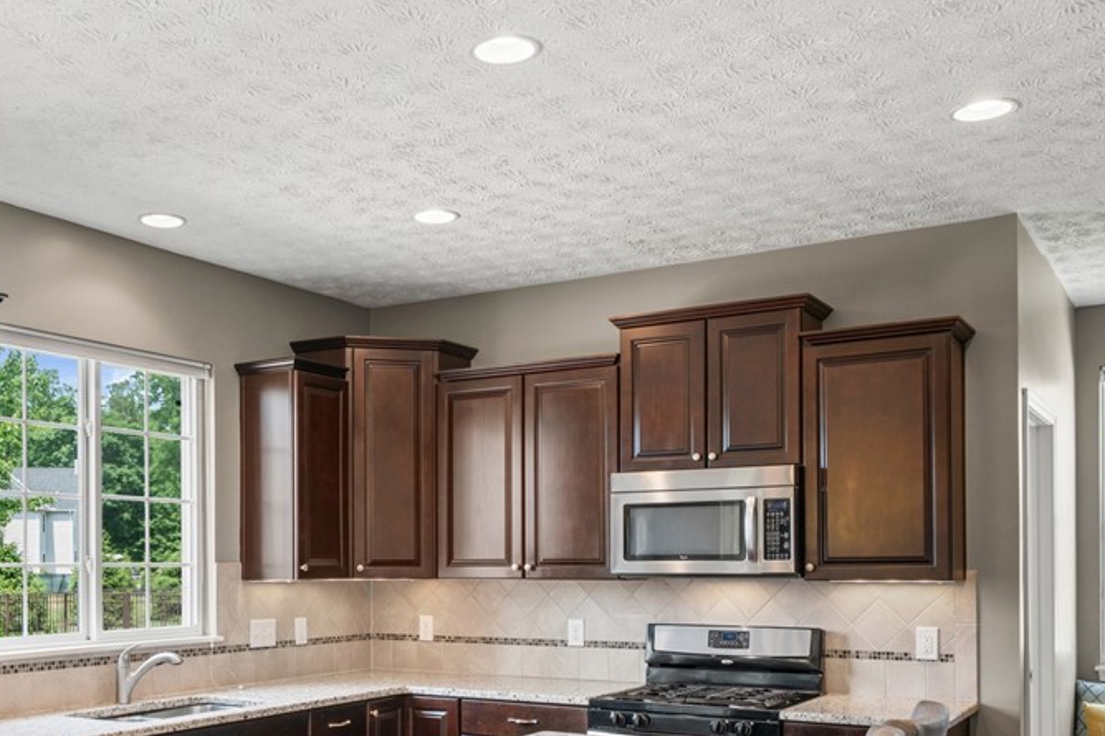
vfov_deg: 33.4
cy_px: 563
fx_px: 1197
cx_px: 430
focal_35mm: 39
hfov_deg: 49.2
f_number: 9
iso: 250
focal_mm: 24
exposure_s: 1/2.5
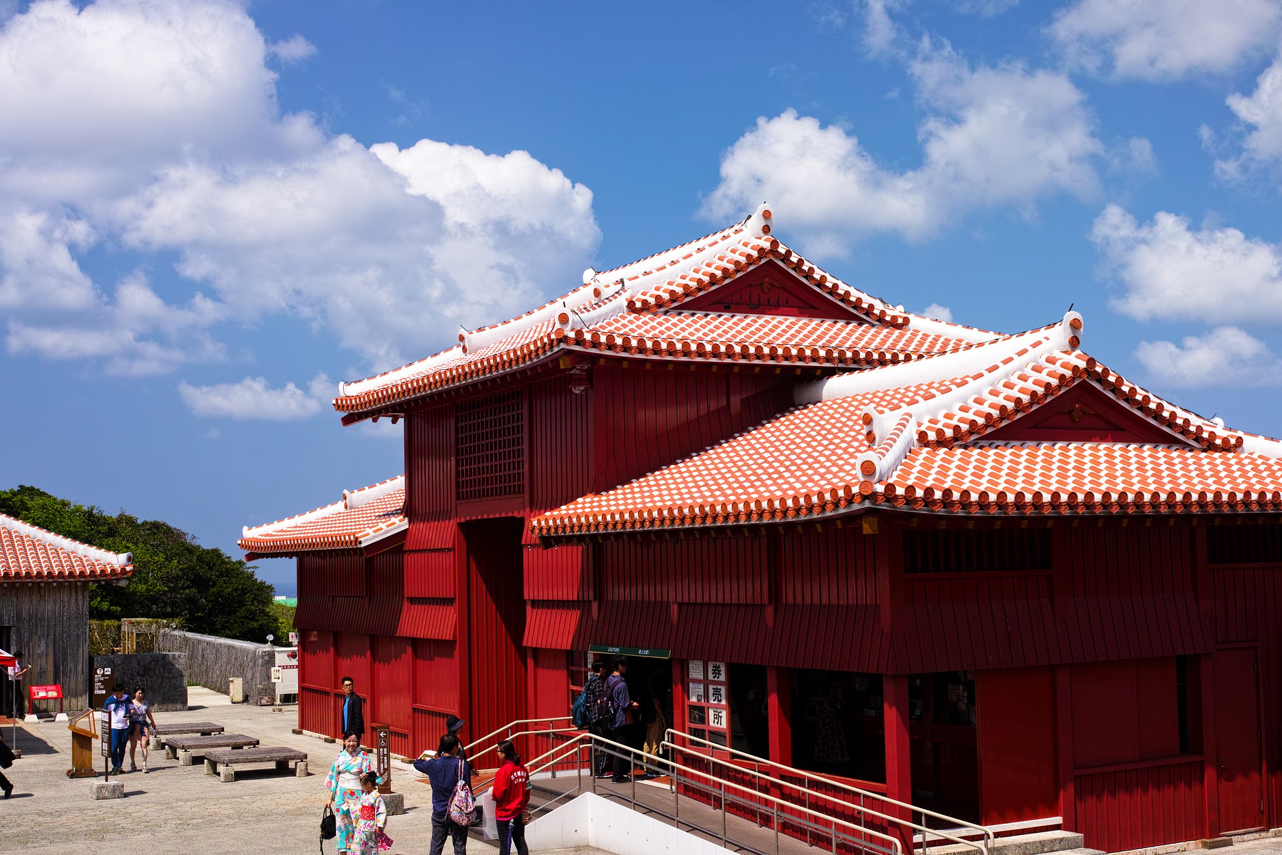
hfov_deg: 43.6
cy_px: 428
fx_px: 1603
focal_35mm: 45
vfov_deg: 29.9
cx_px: 641
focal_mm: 30
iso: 100
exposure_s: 1/250
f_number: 5.6
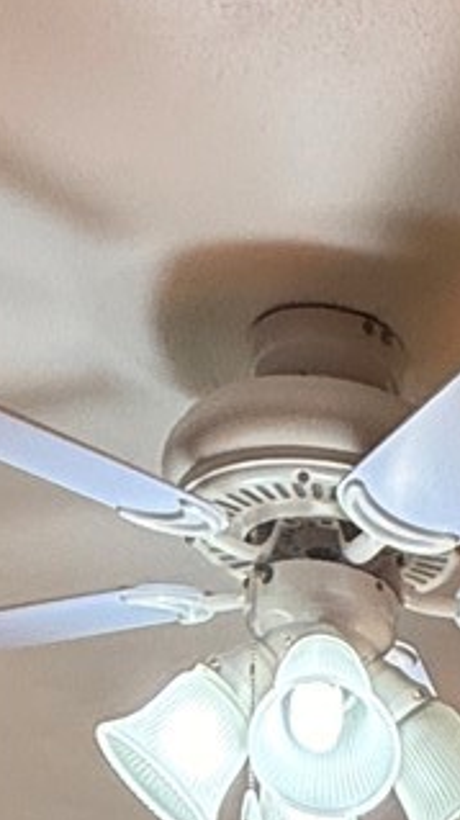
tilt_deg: -9.4
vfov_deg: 14.8
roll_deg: -2.8
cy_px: 1905
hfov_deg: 11.9
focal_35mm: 98
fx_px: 2129
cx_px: 627
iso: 160
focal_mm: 2.22
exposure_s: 1/99
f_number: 2.2
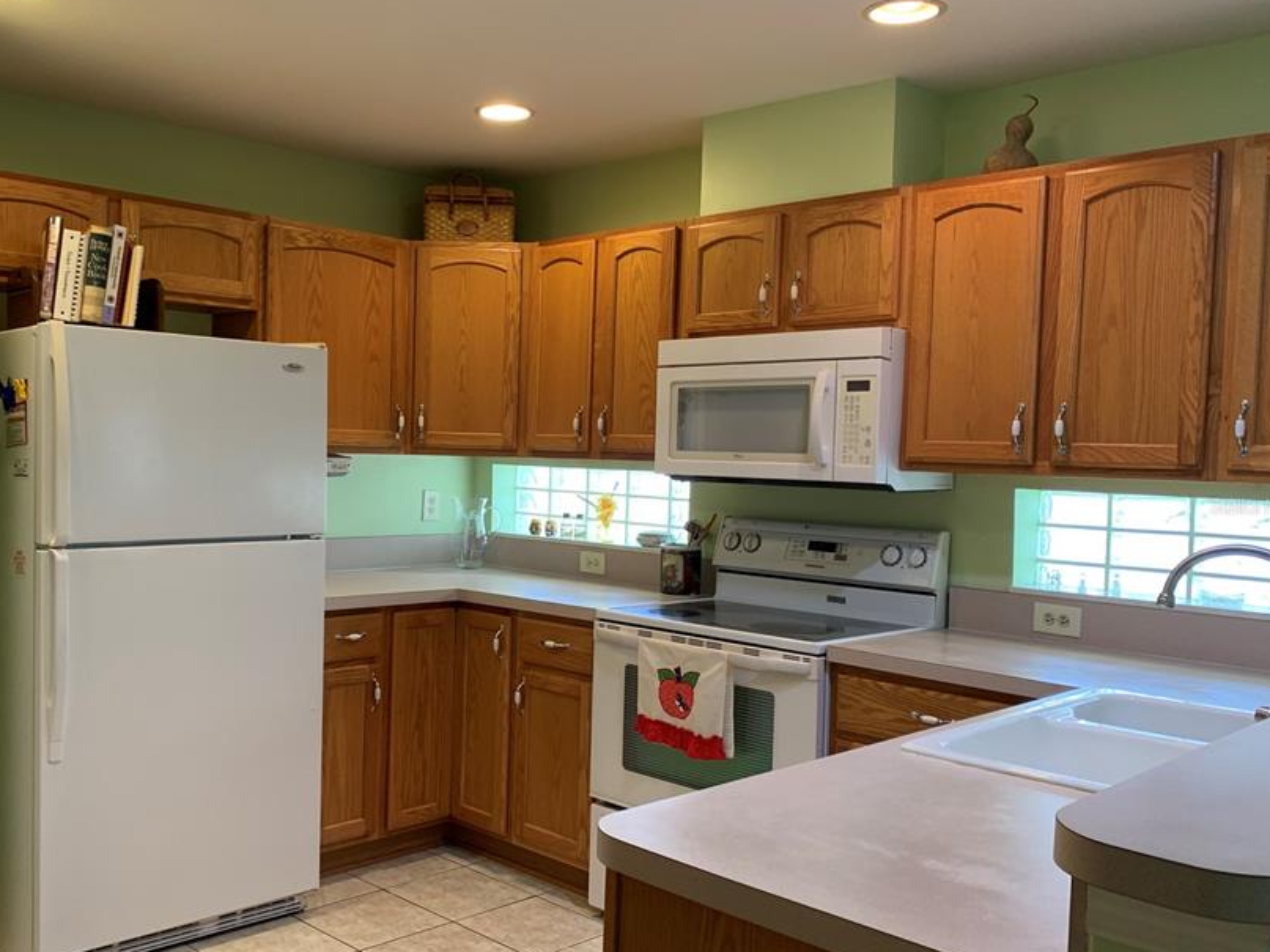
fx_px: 1211
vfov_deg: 42.9
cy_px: 505
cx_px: 499
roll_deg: -2.2
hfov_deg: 54.9
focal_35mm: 33
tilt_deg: -2.0
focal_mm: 4.25
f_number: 1.8
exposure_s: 1/60
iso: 80
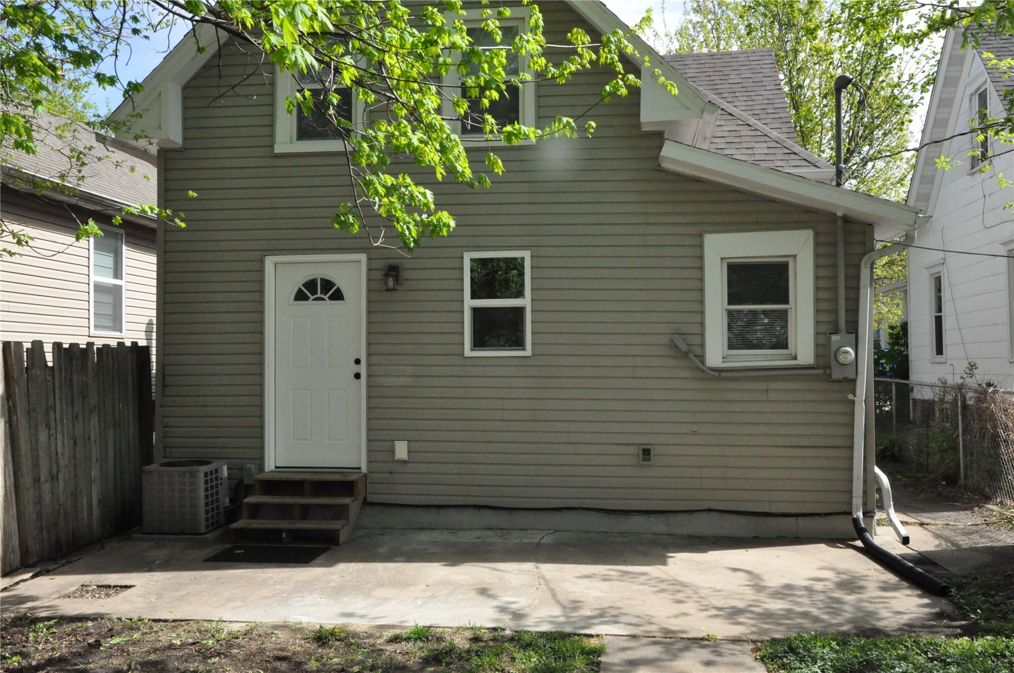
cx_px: 507
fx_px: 1013
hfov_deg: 53.2
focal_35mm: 36
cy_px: 336
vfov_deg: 36.8
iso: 3200
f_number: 16
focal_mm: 24
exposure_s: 1/1000
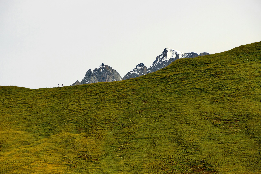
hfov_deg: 24.5
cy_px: 87
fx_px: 602
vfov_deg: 16.5
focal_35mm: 83
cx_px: 130
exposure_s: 1/1300
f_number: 5.6
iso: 640
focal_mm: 55
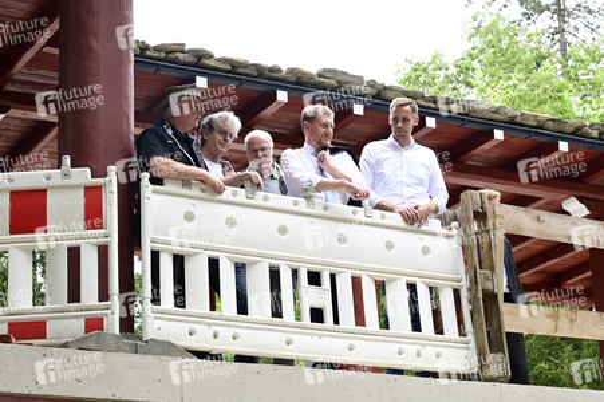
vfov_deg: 19.4
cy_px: 201
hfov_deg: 28.9
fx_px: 1174
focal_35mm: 70
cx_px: 302
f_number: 9
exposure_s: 1/200
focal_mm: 70
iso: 500
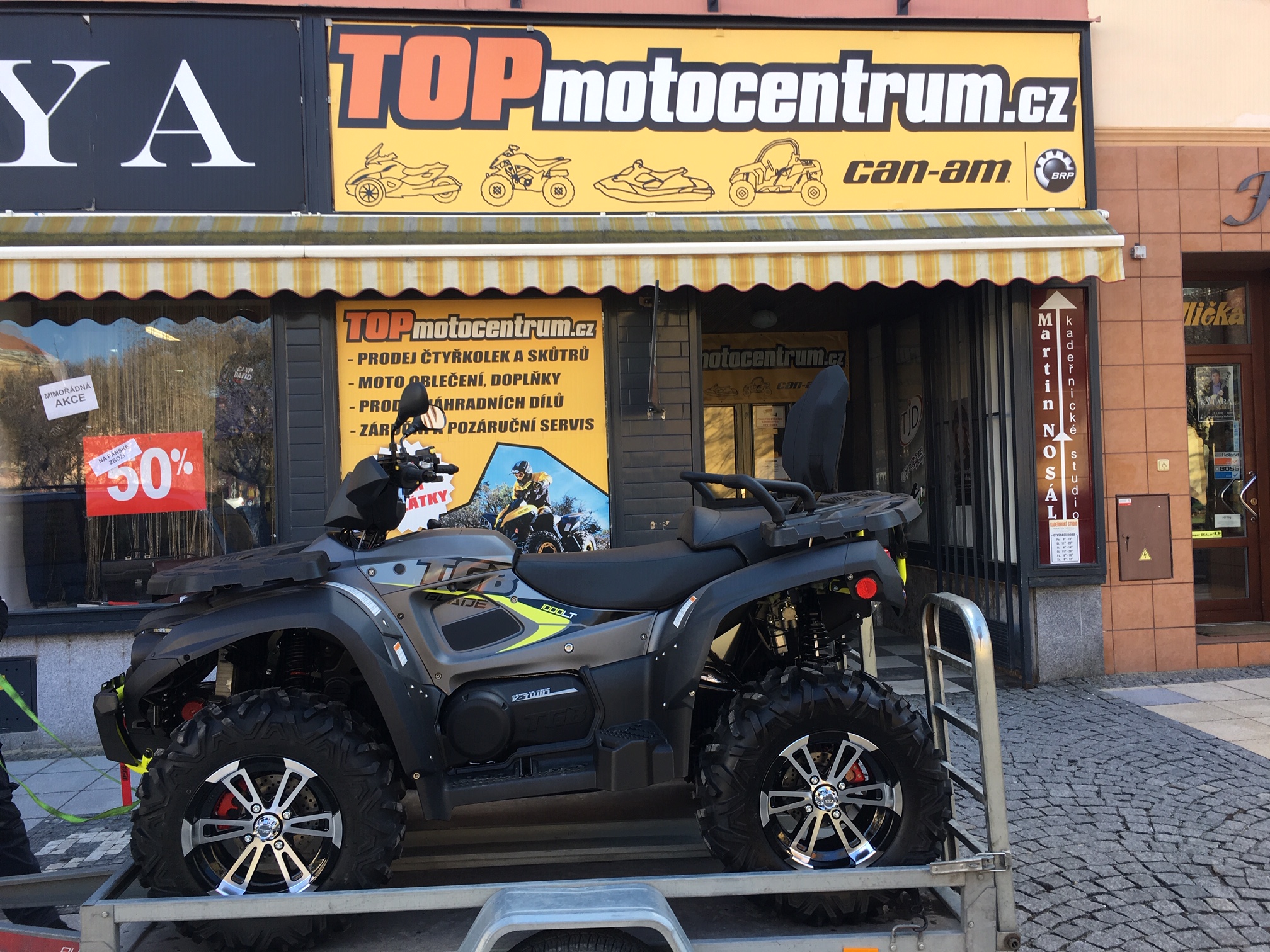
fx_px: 1064
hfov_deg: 61.7
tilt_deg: +3.2
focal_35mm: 29
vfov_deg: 48.2
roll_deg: +0.9
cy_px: 476
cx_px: 635
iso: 25
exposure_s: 1/124
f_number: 2.2
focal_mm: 4.15
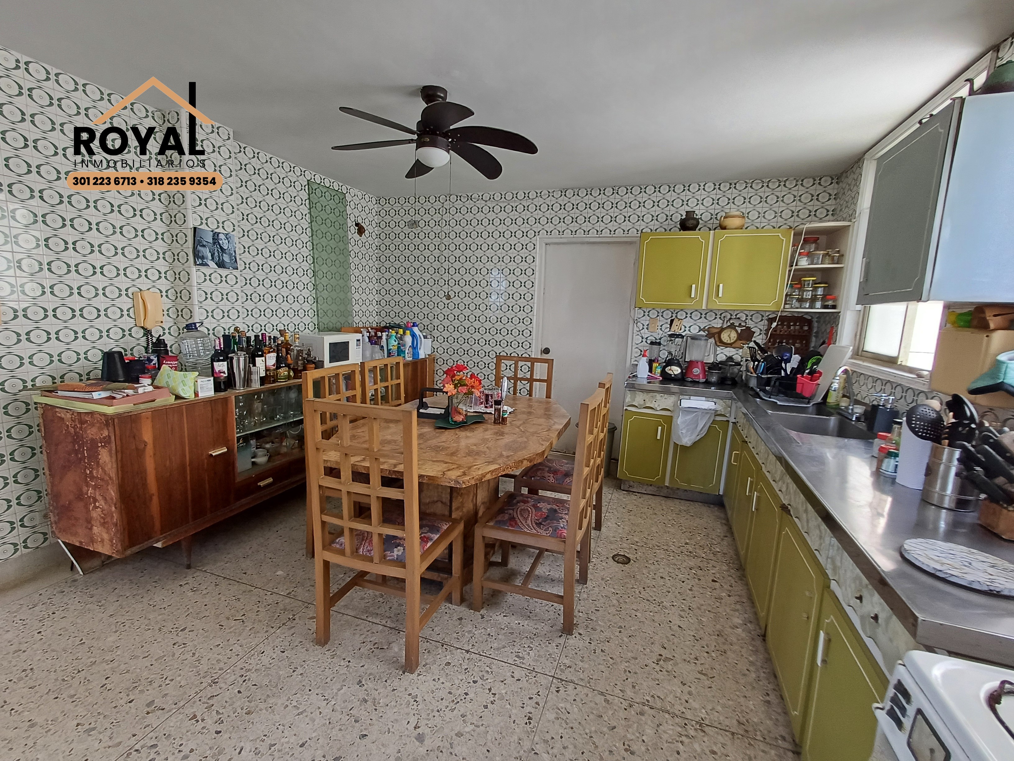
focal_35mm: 16
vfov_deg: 78.1
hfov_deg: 94.5
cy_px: 380
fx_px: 469
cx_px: 507
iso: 50
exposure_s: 1/60
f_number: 2.2
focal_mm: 1.64
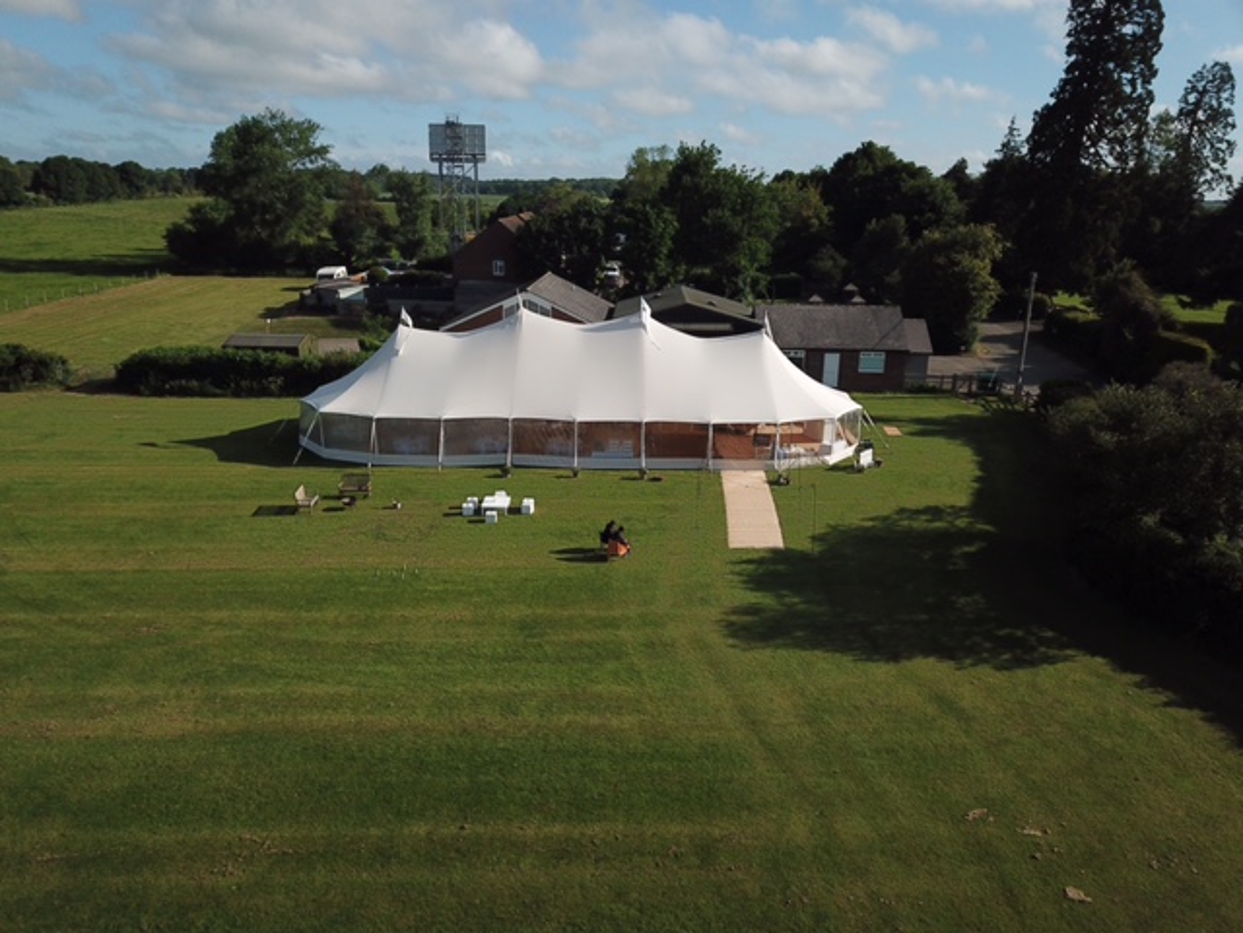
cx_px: 622
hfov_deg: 67.3
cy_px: 466
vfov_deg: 53.1
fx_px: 934
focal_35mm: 26
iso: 200
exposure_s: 1/4000
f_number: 2.2
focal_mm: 4.73
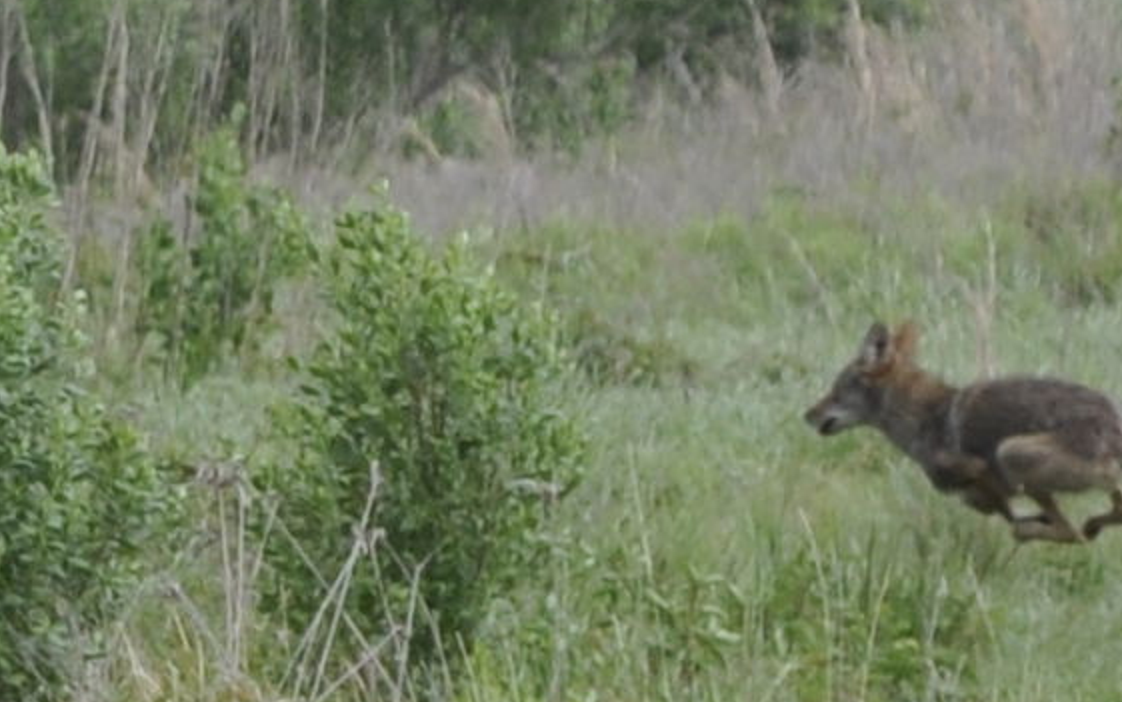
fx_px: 15997
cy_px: 420
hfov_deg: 4.0
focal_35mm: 523
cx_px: 912
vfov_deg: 2.5
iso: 220
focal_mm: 200
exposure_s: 1/500
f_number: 5.6
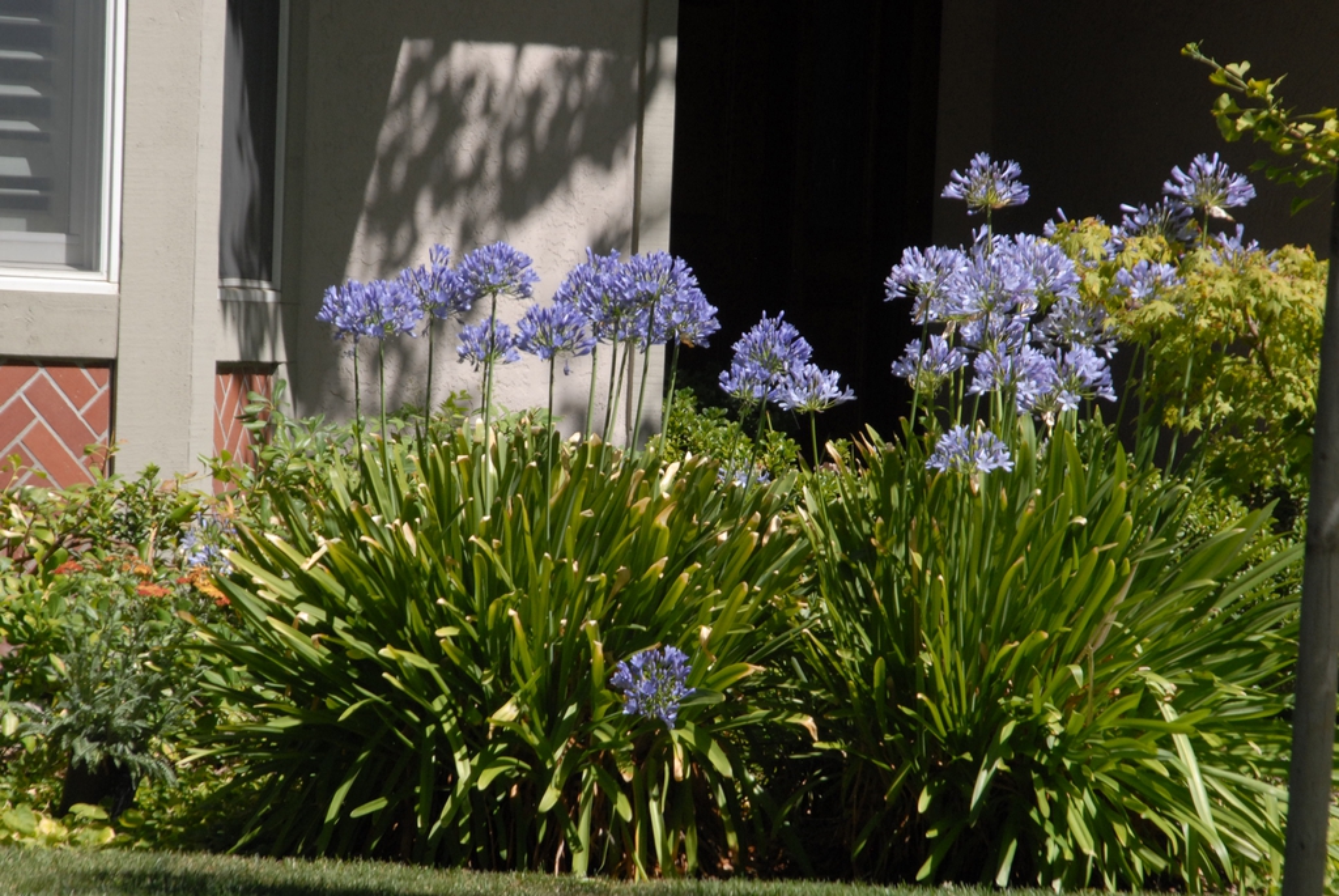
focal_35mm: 232
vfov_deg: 5.9
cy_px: 448
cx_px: 670
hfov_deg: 8.8
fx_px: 8656
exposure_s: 1/320
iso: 400
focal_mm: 155
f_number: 9
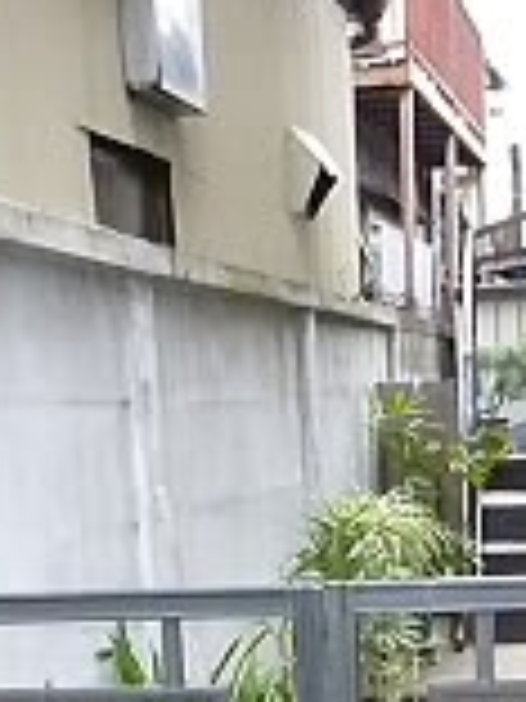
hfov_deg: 21.3
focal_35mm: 69
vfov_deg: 26.6
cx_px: 328
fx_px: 1398
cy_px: 709
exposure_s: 1/1000
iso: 1600
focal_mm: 4.5
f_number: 3.1
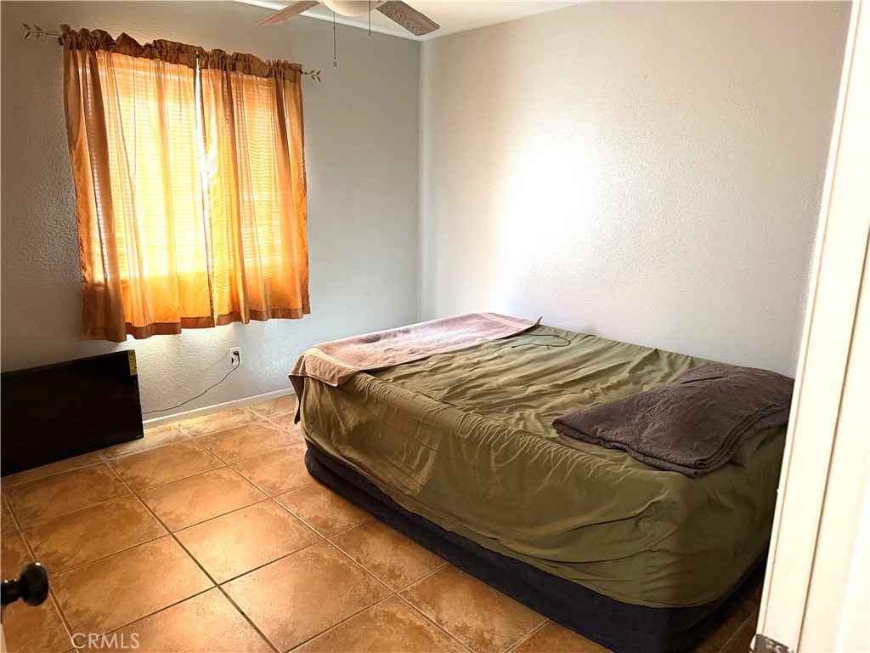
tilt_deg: -13.4
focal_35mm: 24
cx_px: 435
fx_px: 603
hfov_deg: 71.6
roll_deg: -1.6
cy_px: 326
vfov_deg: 56.8
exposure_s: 1/60
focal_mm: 6.76
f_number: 1.78
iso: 400
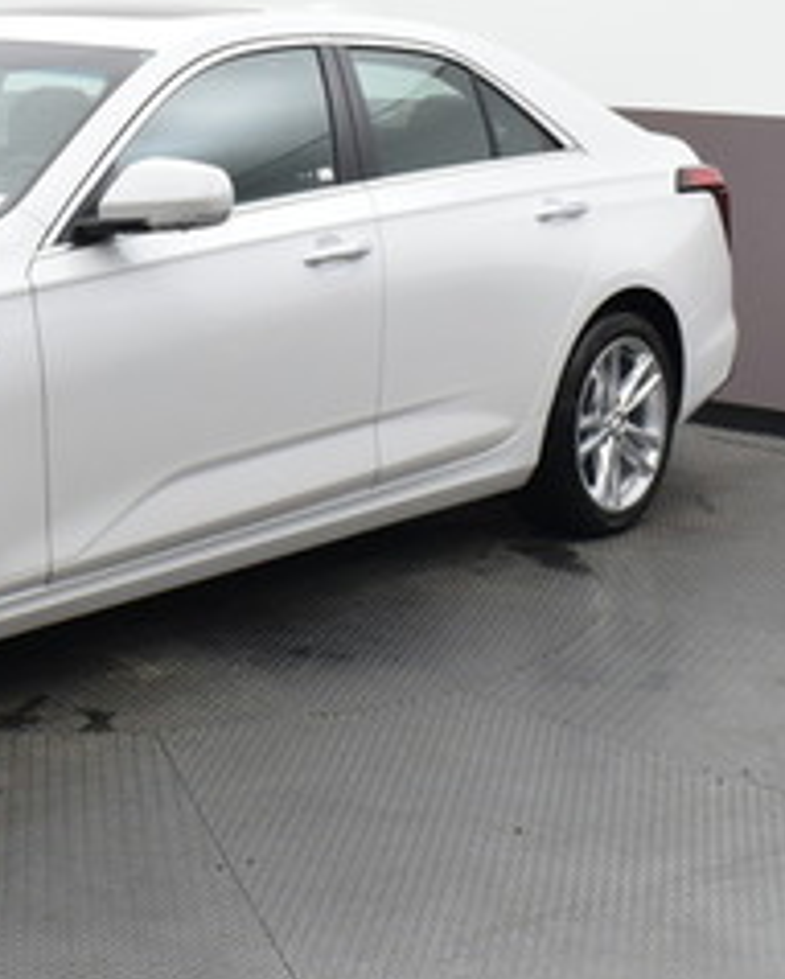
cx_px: 74
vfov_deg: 27.3
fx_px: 1971
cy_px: 185
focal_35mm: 68
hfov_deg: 22.0
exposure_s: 1/125
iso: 800
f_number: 7.1
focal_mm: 18
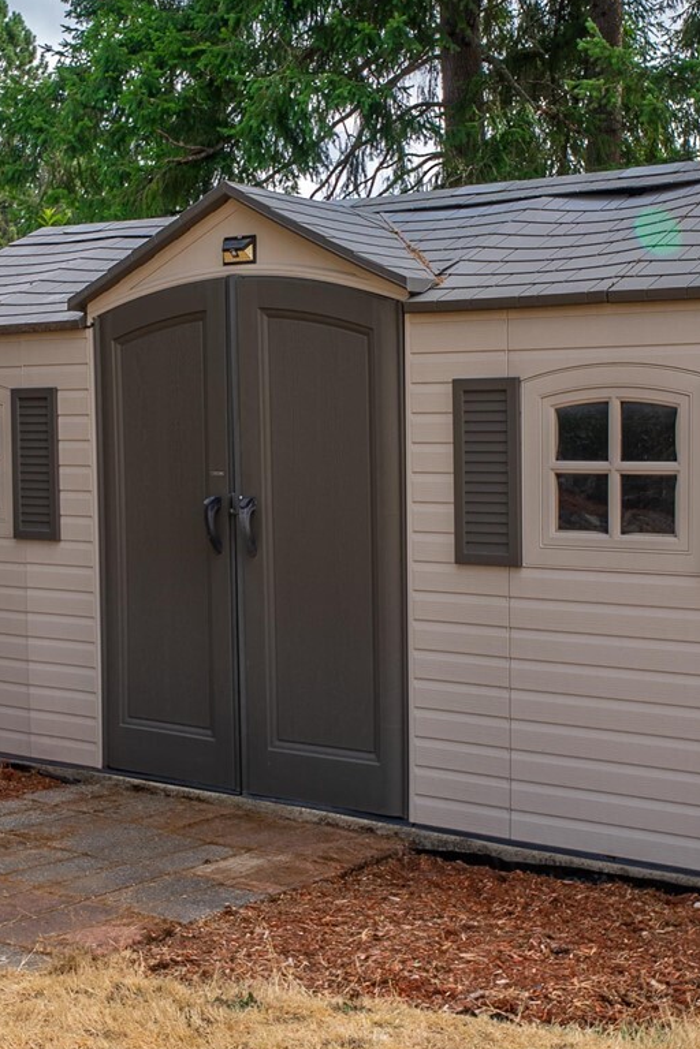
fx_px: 1546
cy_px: 482
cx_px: 388
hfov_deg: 25.5
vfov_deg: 37.5
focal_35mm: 53
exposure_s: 1/60
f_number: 7.1
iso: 80
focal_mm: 24
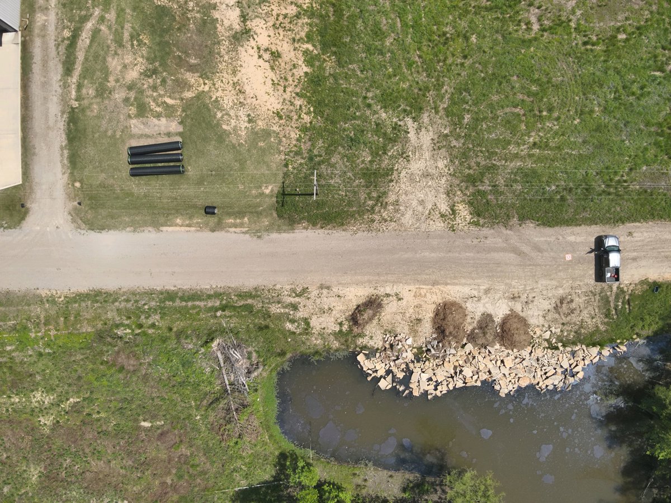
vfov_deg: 56.8
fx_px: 465
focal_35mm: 24
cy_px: 252
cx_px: 336
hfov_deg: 71.6
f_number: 2.8
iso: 100
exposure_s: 1/1250
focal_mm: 4.4
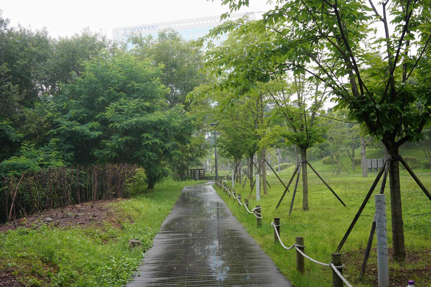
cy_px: 144
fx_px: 419
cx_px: 216
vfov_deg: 37.9
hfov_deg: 54.4
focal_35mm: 35
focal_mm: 35
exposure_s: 1/100
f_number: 5.6
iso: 200
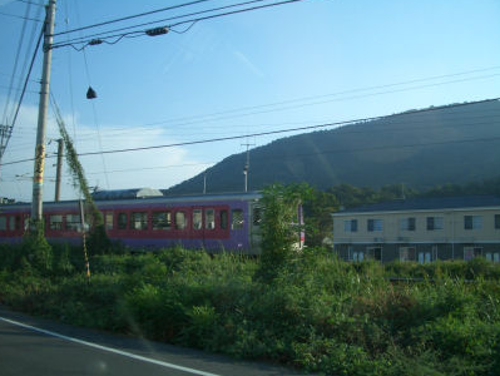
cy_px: 192
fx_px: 535
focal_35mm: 37
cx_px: 237
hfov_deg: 50.1
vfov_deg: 38.7
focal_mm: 5.8
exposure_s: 1/320
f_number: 4.3
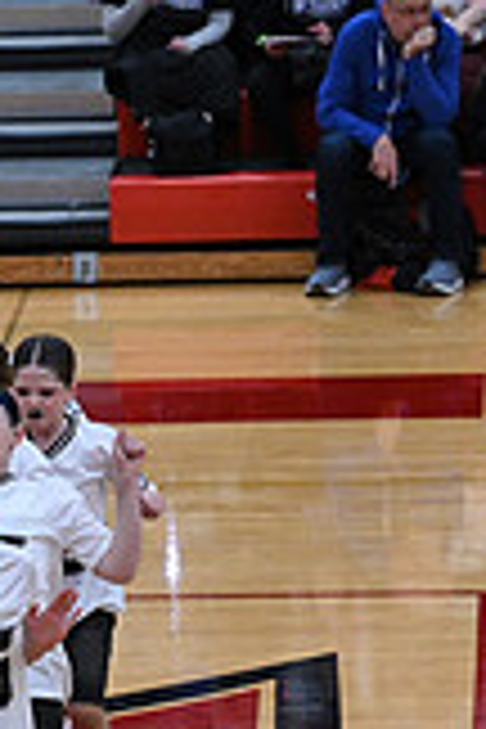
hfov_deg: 3.8
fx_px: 7269
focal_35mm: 359
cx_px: -770
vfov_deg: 5.7
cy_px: 848
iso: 4000
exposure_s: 1/400
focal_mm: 100
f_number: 4
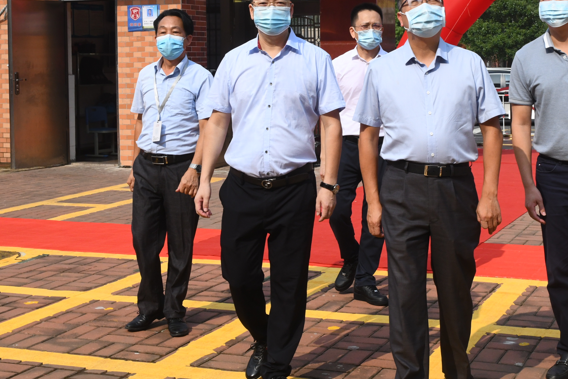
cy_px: 94
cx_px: 336
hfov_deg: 29.2
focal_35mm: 69
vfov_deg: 19.6
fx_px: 1089
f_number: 13
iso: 800
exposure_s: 1/640
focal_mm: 32
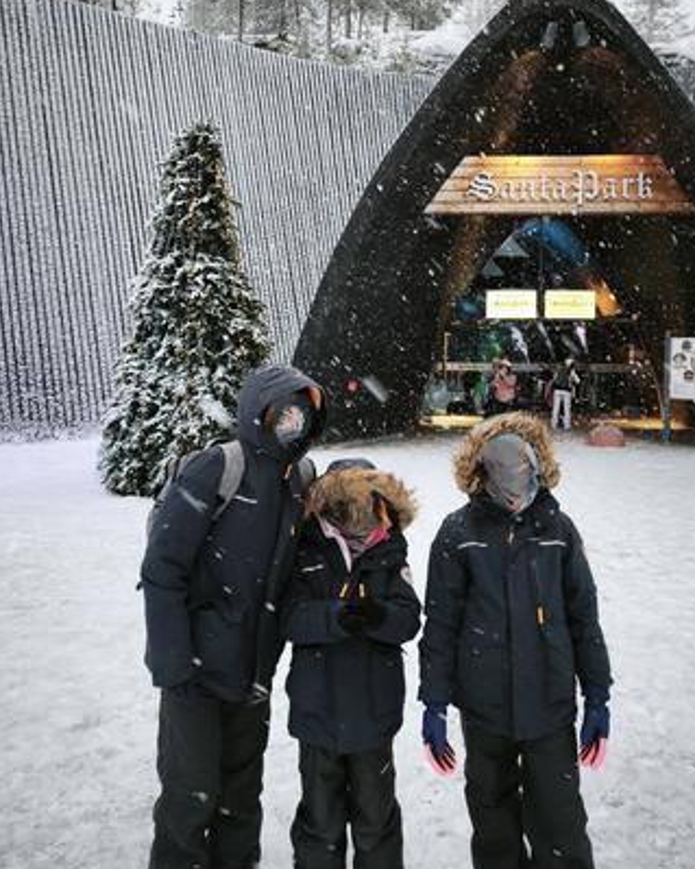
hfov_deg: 53.1
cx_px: 370
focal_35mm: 27
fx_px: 694
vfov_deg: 63.8
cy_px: 372
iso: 160
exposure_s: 1/99.9
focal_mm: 6.45
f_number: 1.62
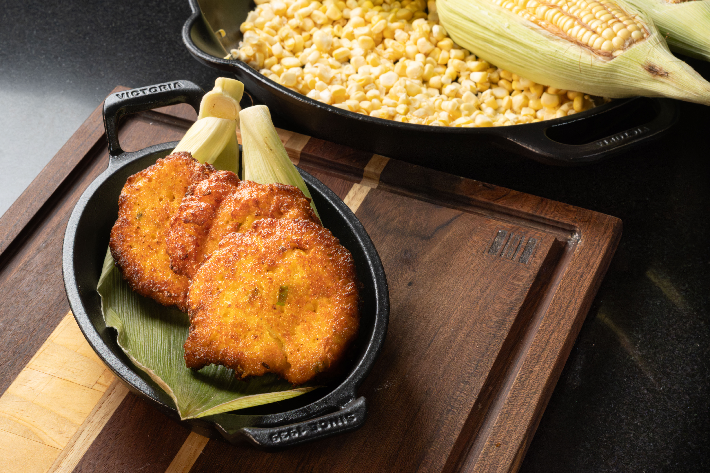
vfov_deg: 18.2
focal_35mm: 75
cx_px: 355
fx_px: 1479
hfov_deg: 27.0
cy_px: 236
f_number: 11
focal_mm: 50
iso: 1600
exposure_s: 1/125
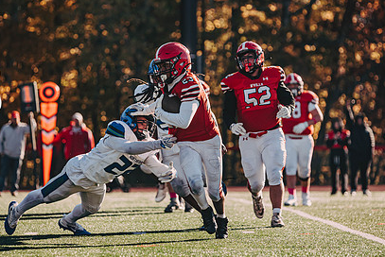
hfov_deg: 8.1
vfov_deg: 5.4
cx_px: 180
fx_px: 2729
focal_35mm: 255
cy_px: 119
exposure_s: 1/2000
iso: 250
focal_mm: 175
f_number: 3.2
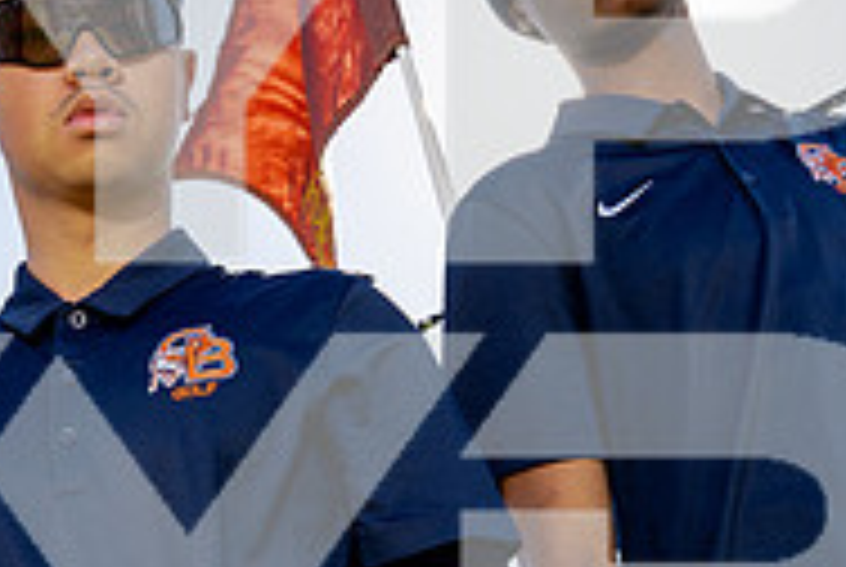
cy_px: 574
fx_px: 1742
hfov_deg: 27.3
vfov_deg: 18.0
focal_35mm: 74
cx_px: 374
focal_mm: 24
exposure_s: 1/250
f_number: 5.6
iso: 100
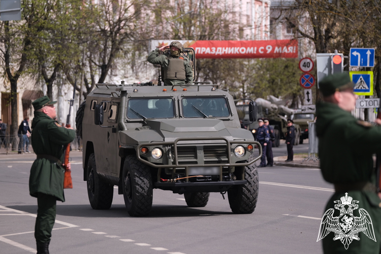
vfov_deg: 7.4
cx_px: 190
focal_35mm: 186
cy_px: 127
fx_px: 1968
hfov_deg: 11.1
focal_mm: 124.3
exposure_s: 1/3200
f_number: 3.2
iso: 200
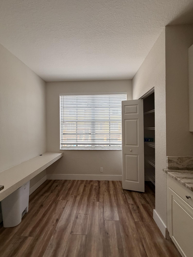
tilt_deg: +0.7
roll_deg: +0.6
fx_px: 104
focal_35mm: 14
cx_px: 96
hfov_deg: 85.7
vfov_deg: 102.1
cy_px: 128
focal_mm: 2.22
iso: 320
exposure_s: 1/120
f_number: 2.2
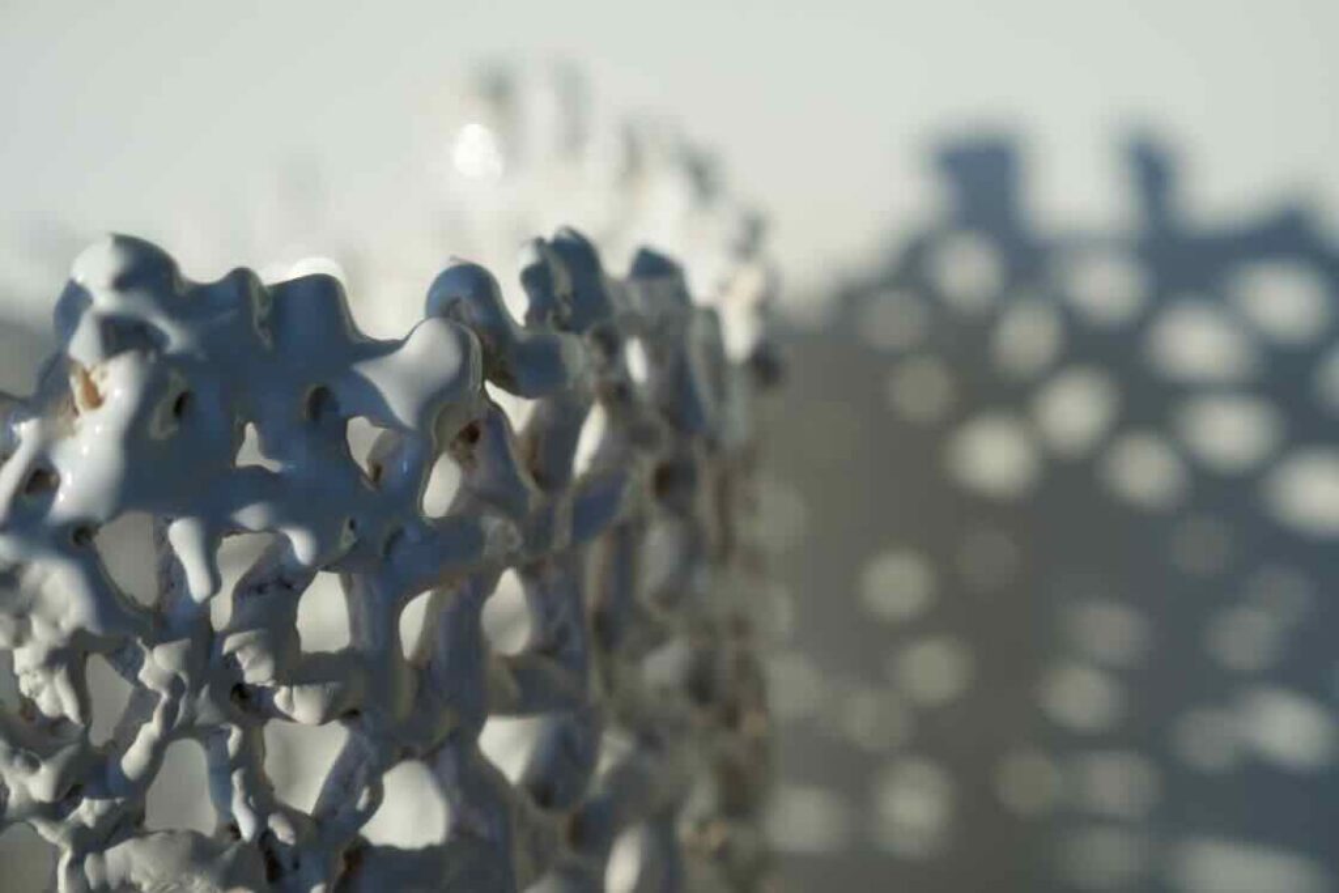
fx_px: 2604
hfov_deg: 28.8
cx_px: 670
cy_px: 446
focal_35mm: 70
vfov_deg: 19.5
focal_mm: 70
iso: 320
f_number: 4
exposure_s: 1/160
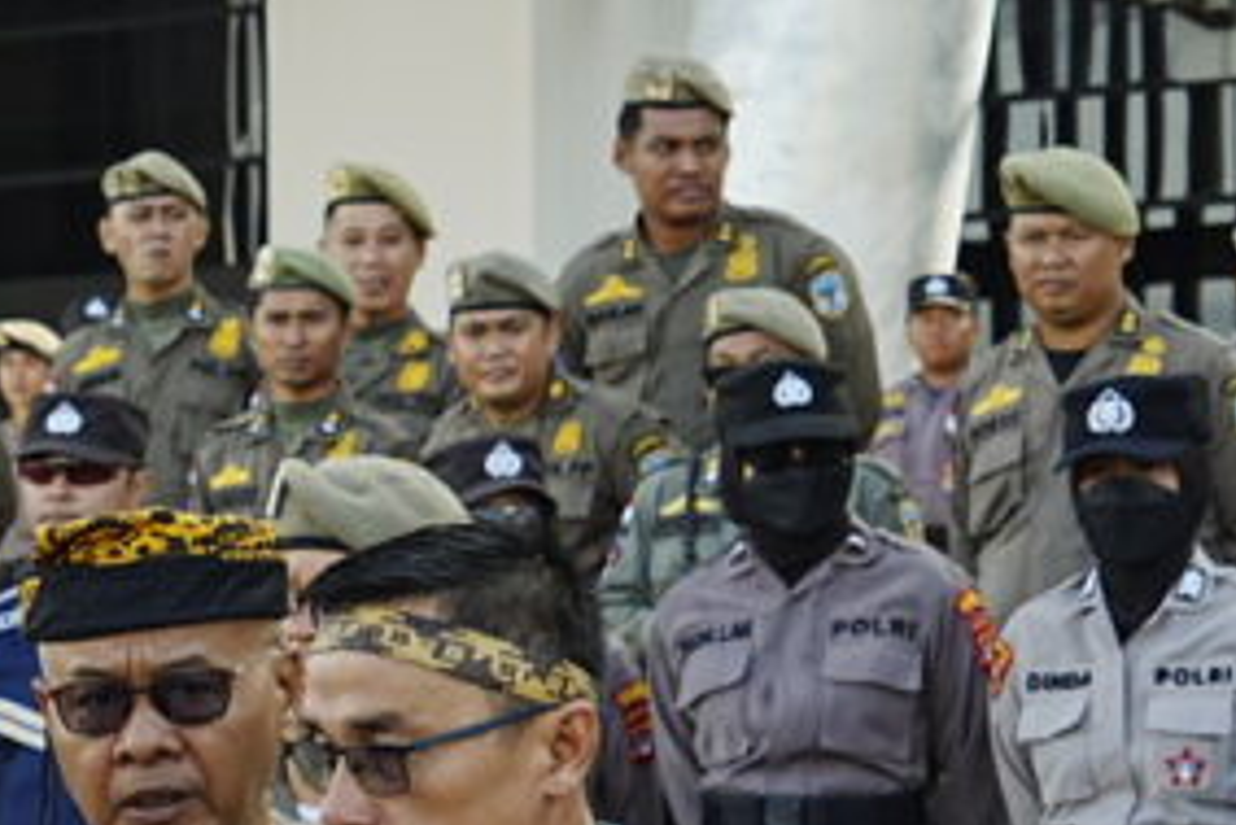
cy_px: 790
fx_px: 6217
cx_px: -703
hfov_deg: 10.9
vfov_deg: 7.6
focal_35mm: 181
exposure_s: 1/160
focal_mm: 50
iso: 160
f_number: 6.3
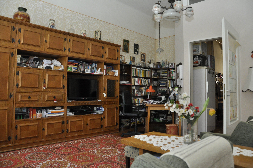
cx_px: 126
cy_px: 84
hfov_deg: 67.4
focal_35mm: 27
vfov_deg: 47.8
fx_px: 190
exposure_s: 1/80
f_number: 3.5
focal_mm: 18
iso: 1000
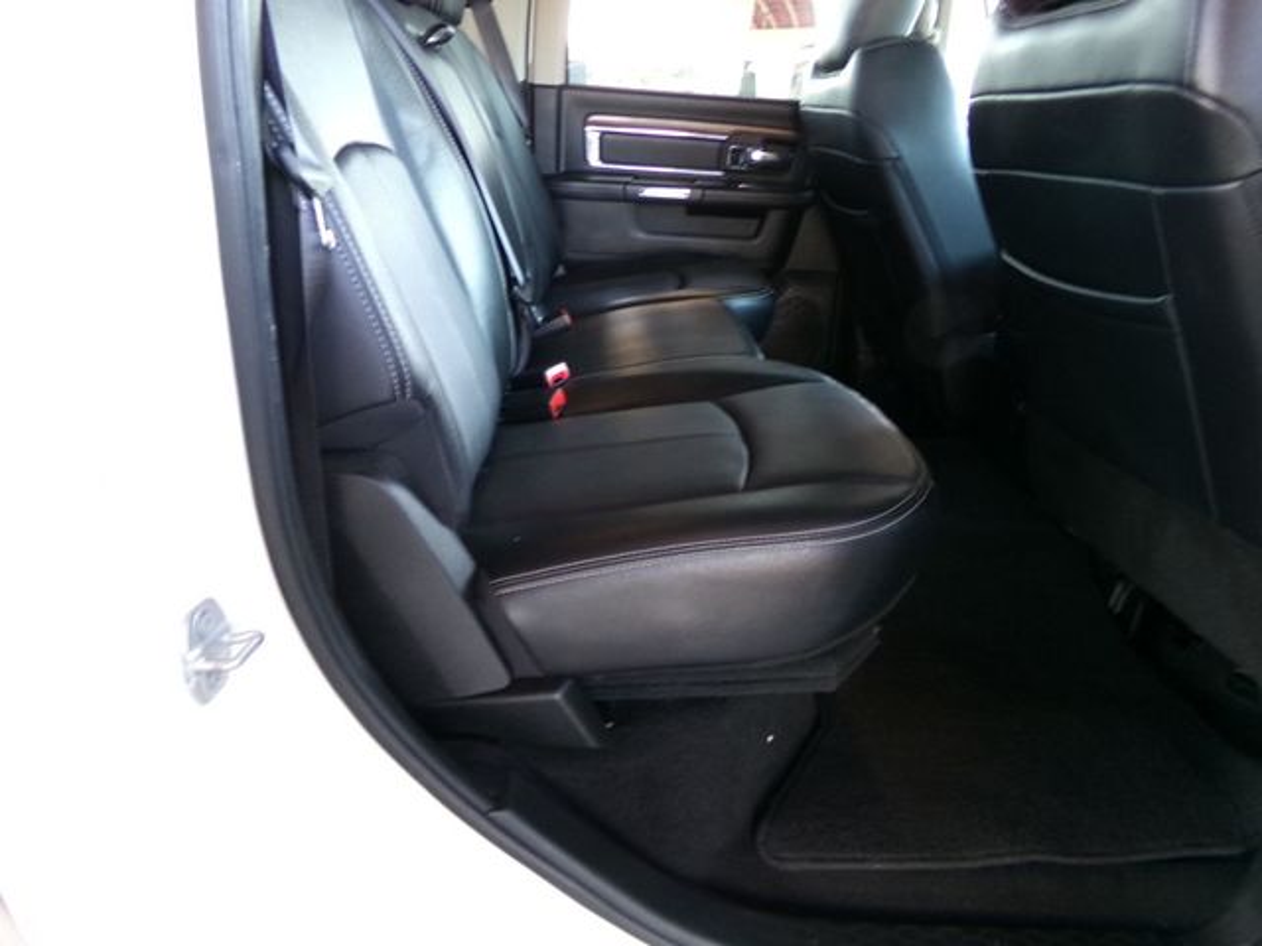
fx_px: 875
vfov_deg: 56.8
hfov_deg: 71.6
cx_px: 631
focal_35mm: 24
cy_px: 473
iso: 298
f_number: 3.7
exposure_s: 1/17
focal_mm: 4.3
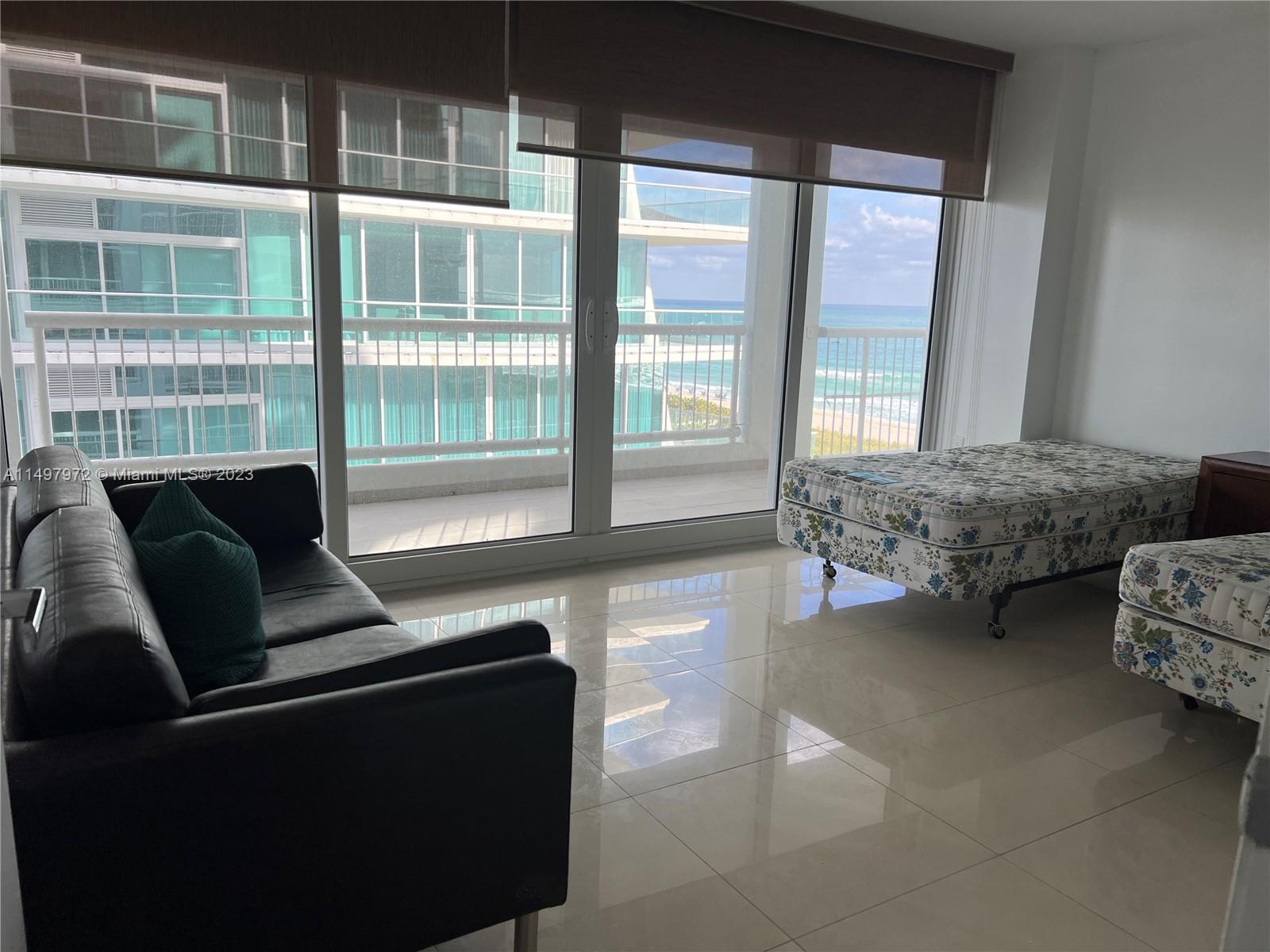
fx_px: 954
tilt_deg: -12.1
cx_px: 635
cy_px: 476
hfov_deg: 67.3
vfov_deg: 53.1
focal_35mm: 26
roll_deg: -2.2
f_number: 1.5
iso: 50
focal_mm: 5.7
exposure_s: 1/539
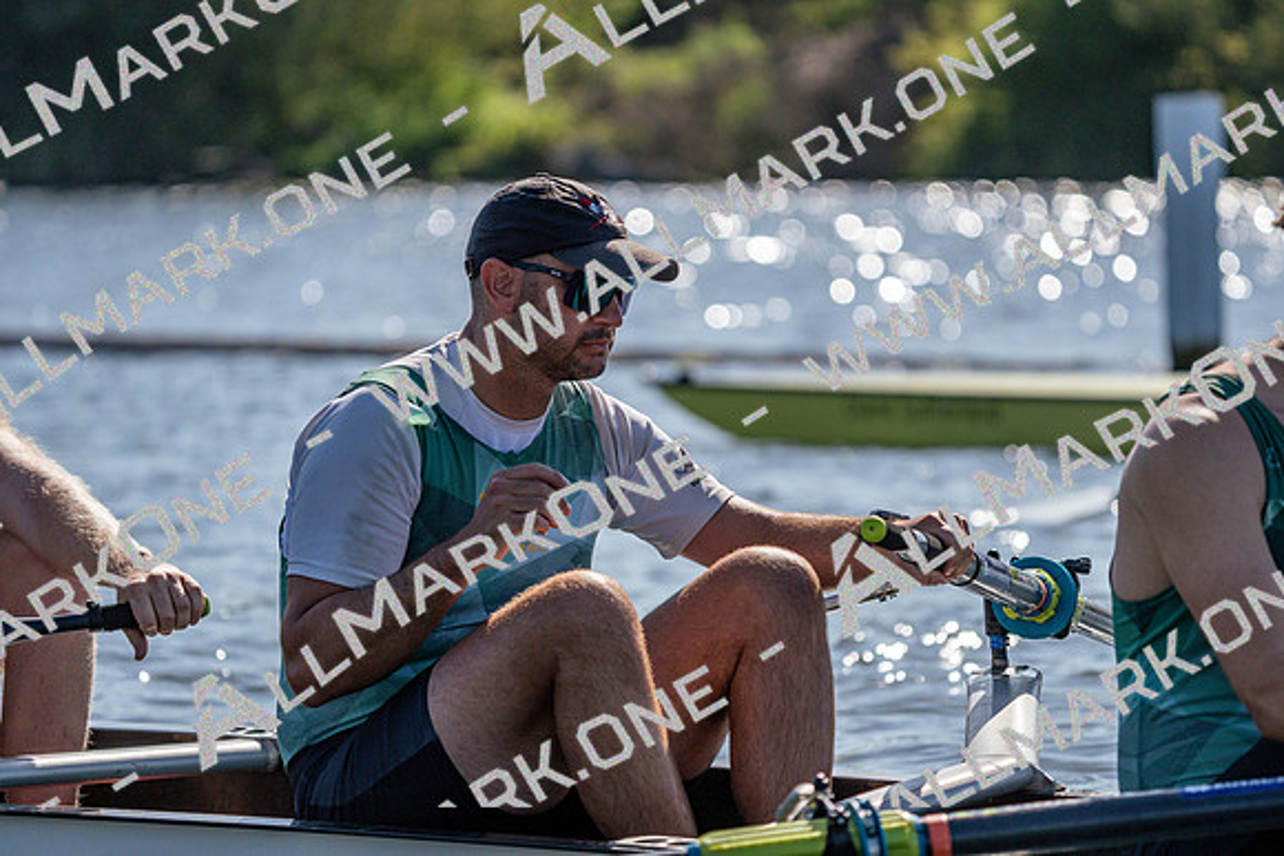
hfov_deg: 8.0
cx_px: 642
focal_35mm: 257
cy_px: 428
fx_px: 9168
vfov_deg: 5.4
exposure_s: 1/2000
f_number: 5.6
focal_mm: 257
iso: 200
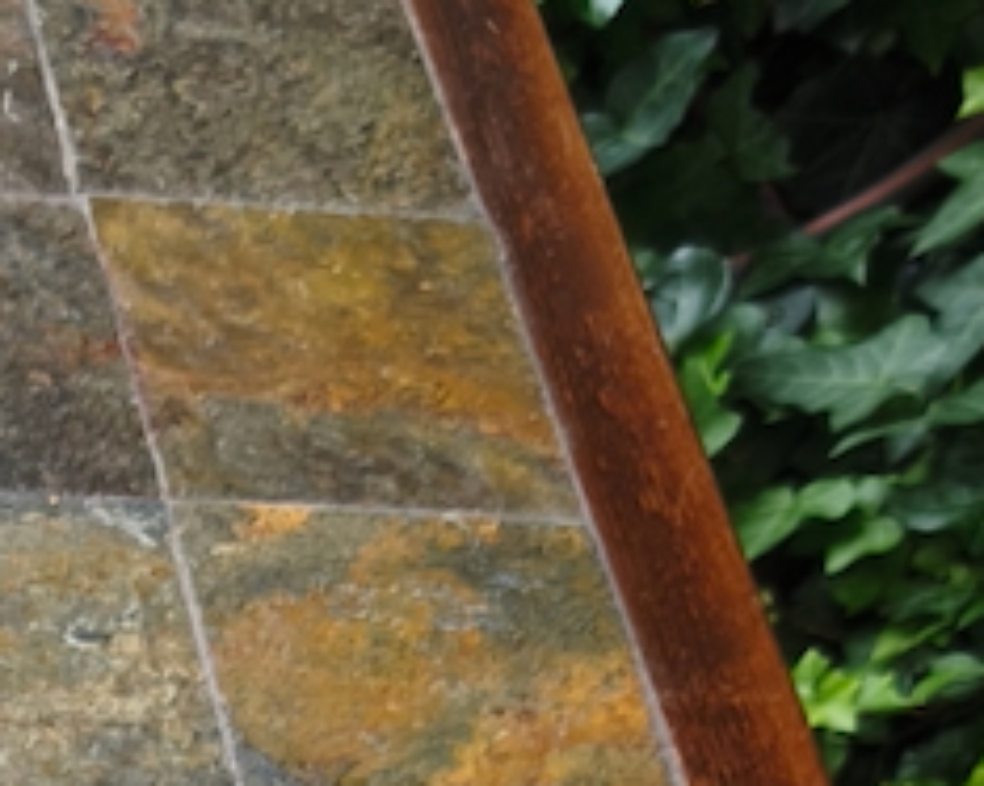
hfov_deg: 14.6
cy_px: 1694
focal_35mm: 123
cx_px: -467
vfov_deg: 11.1
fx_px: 3581
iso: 50
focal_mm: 5.35
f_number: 1.7
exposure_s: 1/124
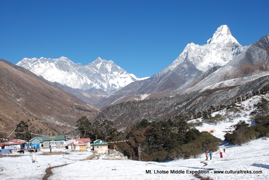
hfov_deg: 49.5
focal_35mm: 39
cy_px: 90
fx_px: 292
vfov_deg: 34.3
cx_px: 134
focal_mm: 26
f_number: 8
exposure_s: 1/250
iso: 100
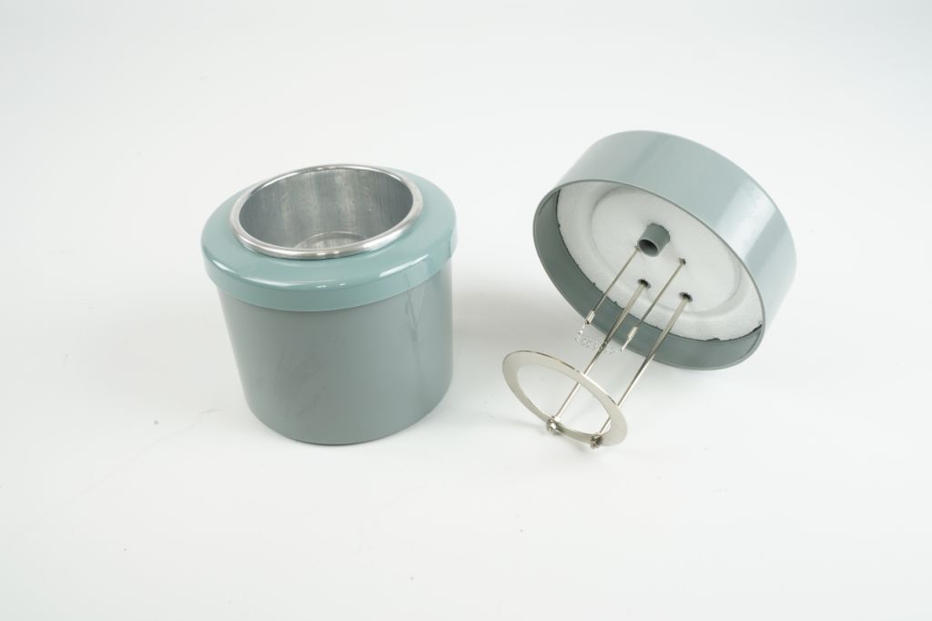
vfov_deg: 36.8
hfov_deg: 53.1
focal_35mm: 36
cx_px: 466
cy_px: 310
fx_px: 932
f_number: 20
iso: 1600
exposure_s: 1/40
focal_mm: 36
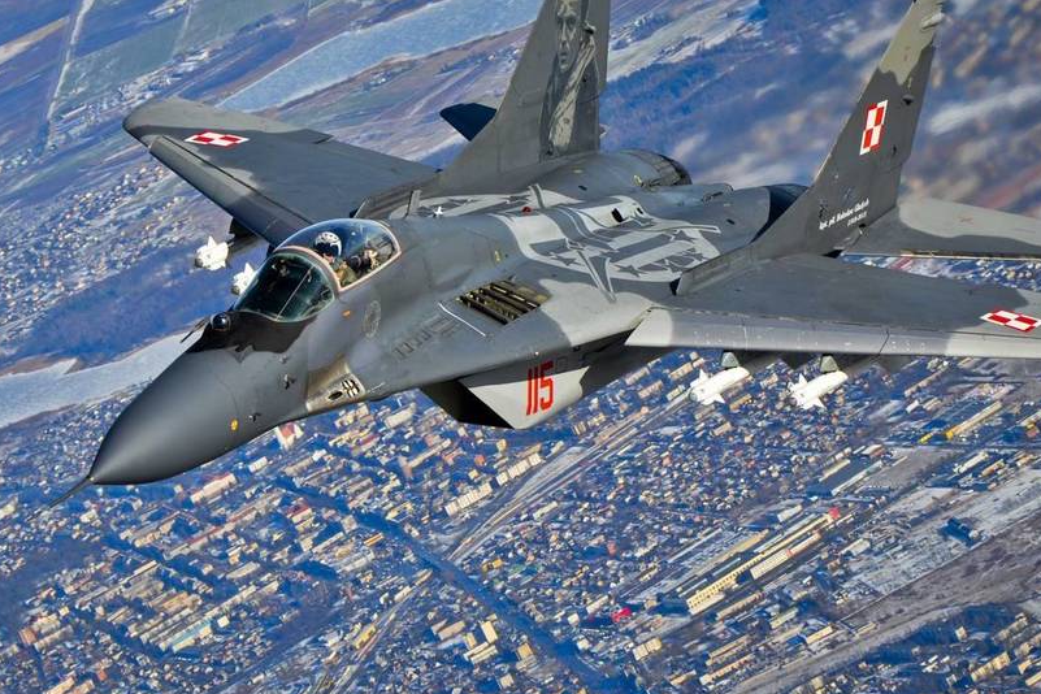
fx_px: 7171
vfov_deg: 5.5
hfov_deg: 8.3
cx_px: 433
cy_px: 311
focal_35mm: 248
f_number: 9
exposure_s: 1/320
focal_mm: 92
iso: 100
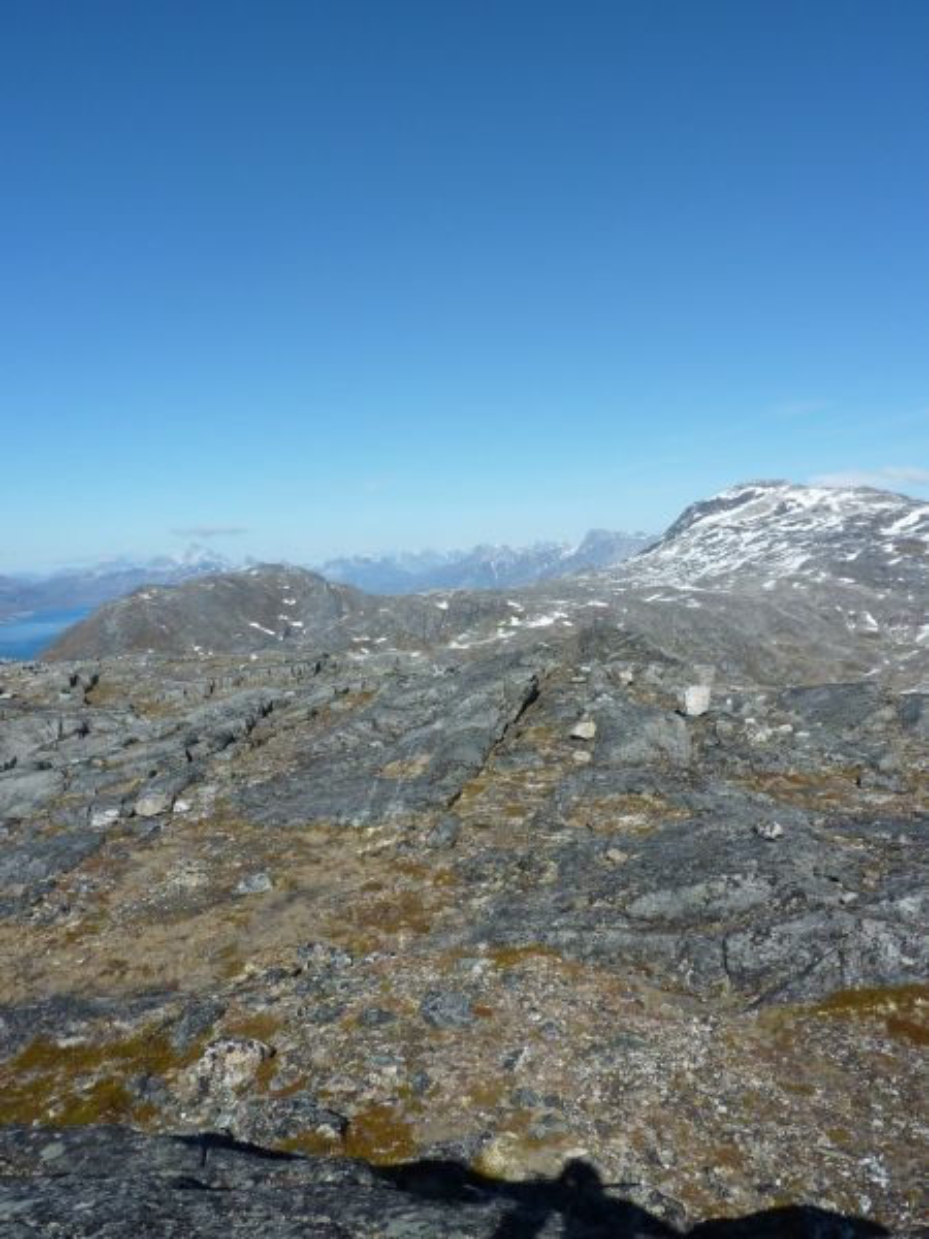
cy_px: 620
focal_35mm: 25
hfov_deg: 54.9
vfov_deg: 69.4
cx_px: 464
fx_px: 895
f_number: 5.6
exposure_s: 1/500
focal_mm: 4.1
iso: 80
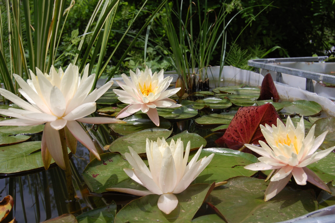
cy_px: 112
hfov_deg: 46.4
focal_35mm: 42
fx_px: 390
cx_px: 168
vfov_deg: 31.8
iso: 200
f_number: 10
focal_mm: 28
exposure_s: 1/400
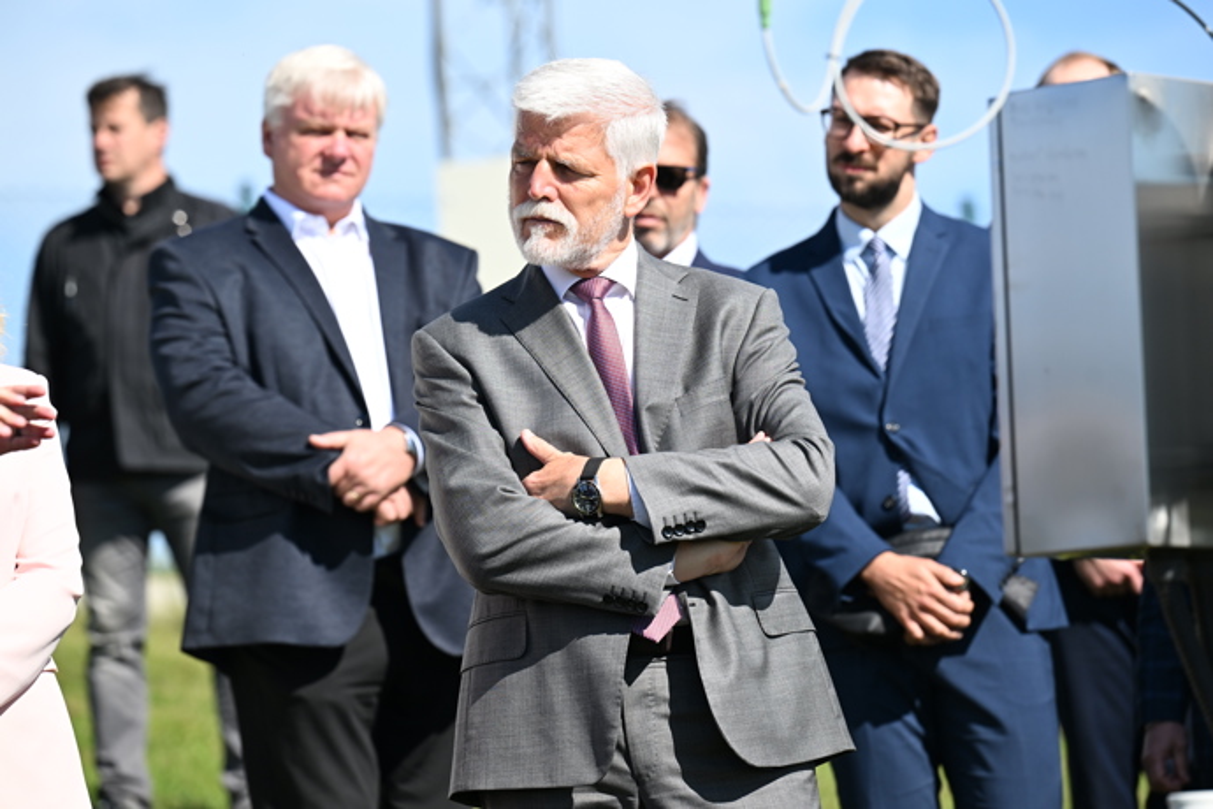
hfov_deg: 11.7
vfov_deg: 7.8
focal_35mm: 175
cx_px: 606
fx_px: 5896
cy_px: 404
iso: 400
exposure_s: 1/2500
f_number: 4.5
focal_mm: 175
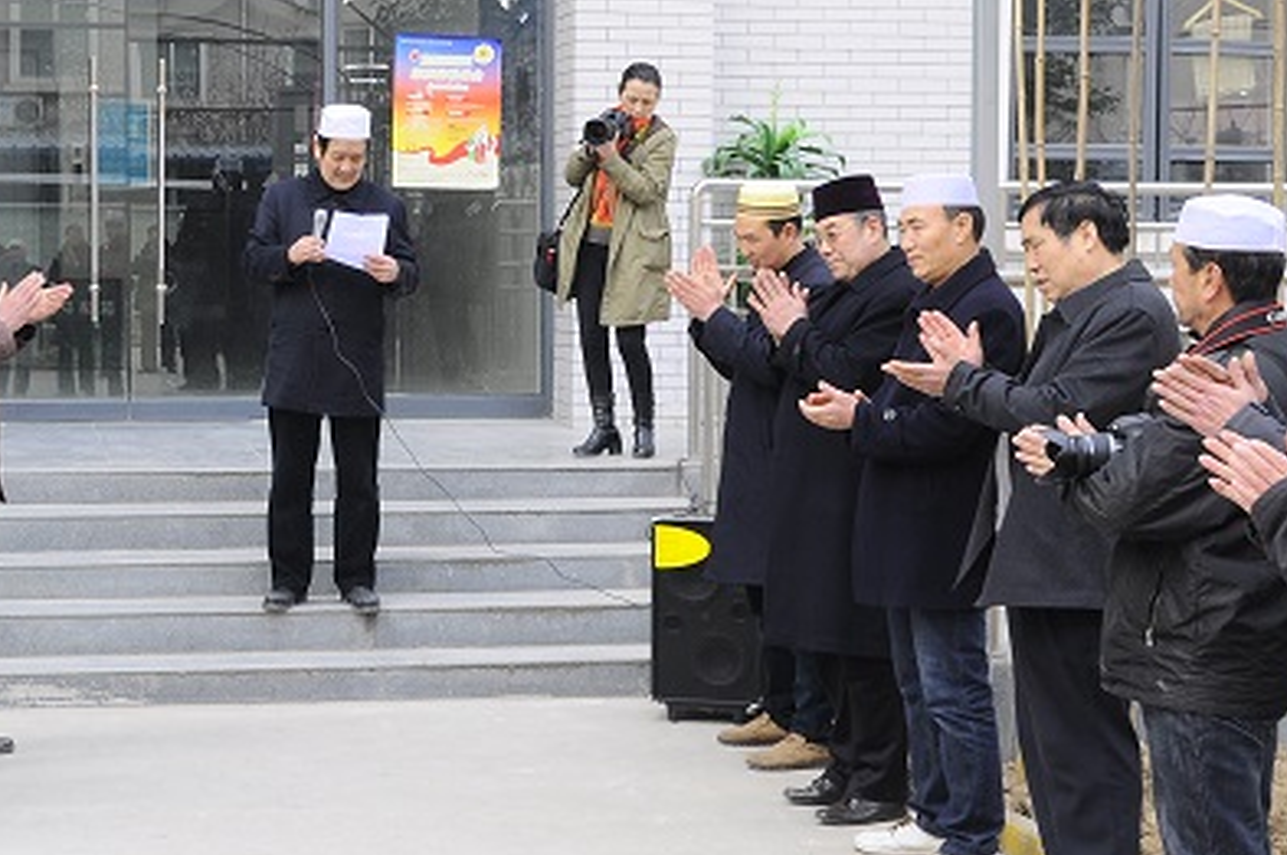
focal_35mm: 72
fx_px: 2571
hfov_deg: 27.8
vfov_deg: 18.9
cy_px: 383
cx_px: 367
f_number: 5.6
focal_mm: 22
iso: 200
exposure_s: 1/80
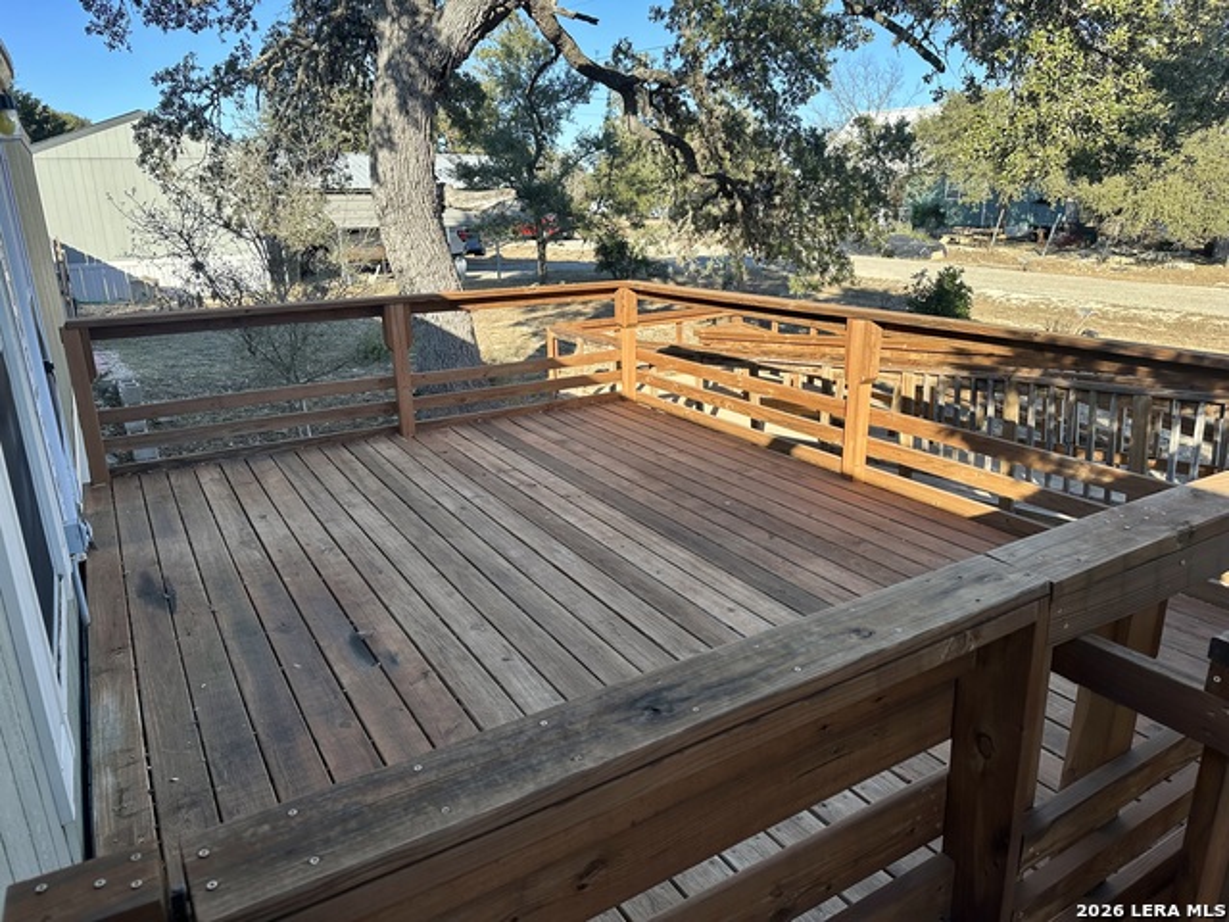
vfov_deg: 56.8
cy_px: 461
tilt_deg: -17.5
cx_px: 614
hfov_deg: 71.6
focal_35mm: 24
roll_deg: +1.1
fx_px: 852
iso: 80
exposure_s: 1/999
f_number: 1.78
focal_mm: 6.86
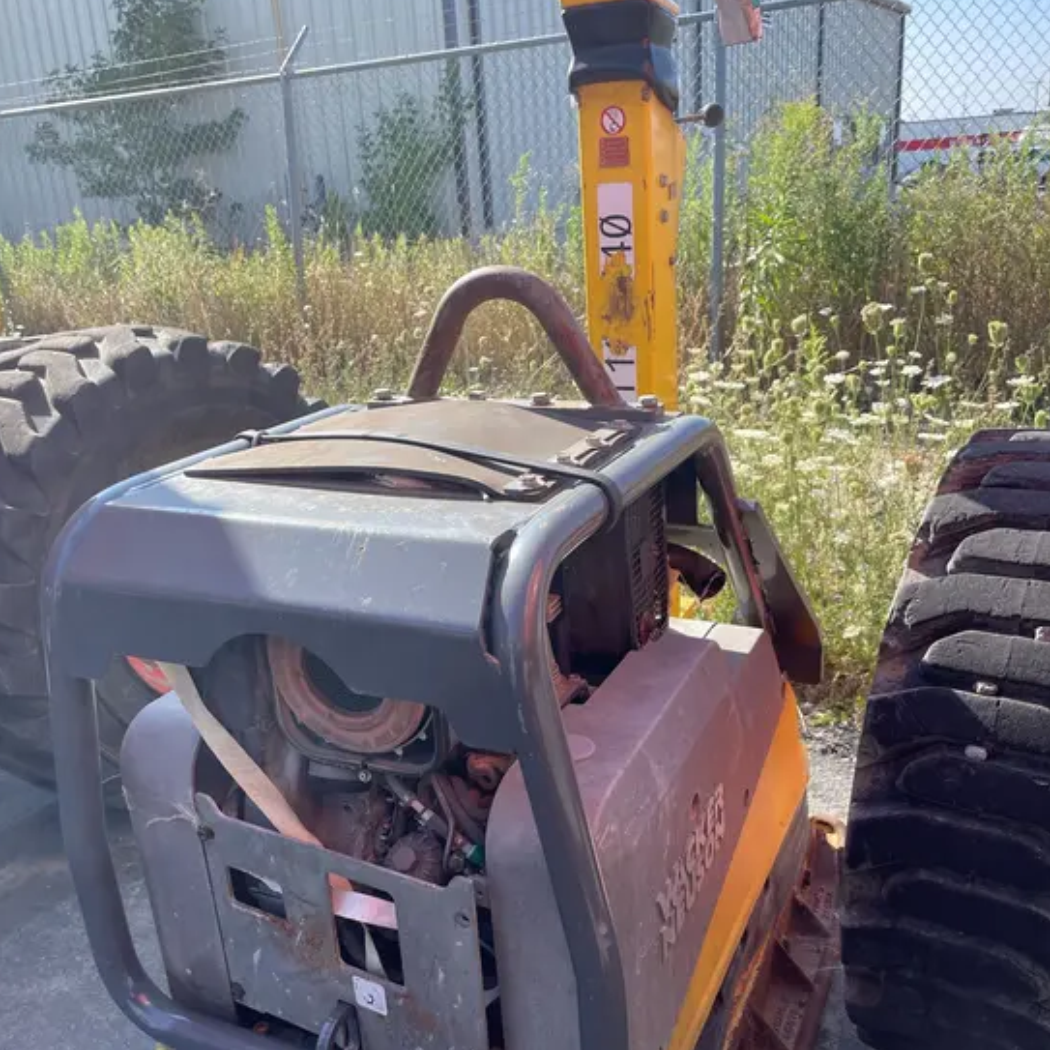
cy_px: 587
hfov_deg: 52.5
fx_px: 1064
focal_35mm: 31
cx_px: 522
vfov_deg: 52.4
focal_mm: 4.2
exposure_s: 1/955
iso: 32
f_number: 1.6
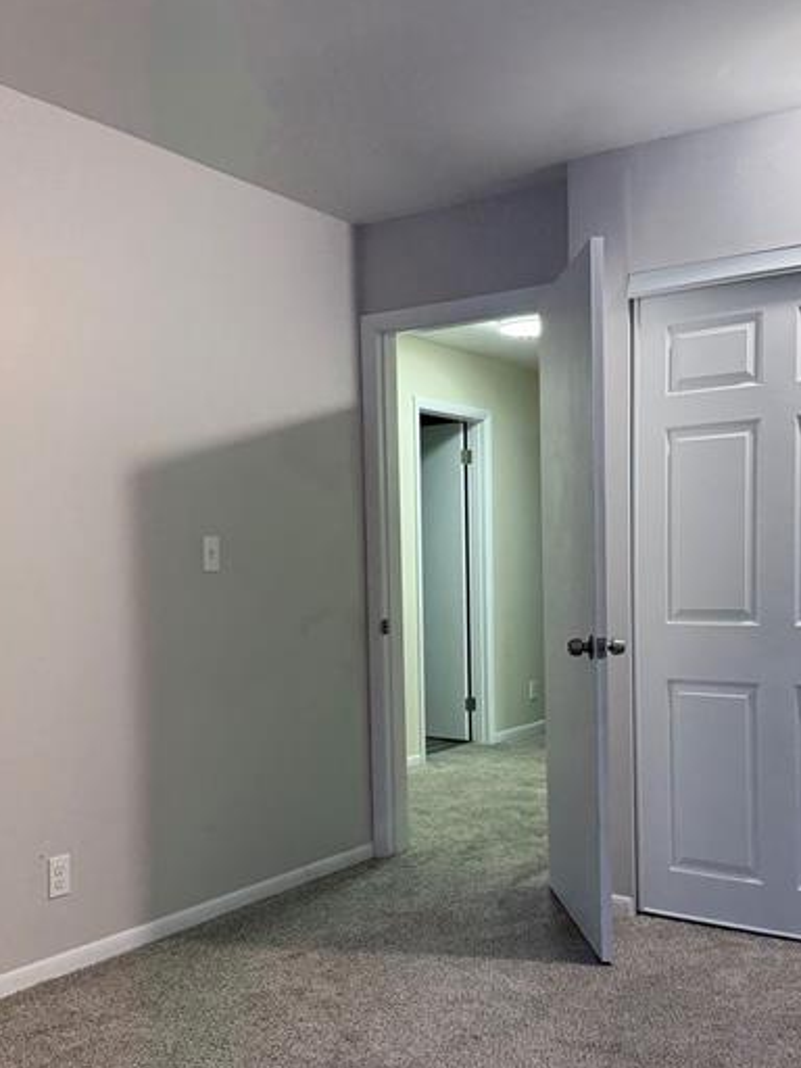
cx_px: 451
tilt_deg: -2.9
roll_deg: +0.1
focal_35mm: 36
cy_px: 624
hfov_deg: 39.6
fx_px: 1111
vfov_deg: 51.1
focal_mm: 6.76
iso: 160
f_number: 1.78
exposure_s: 1/120
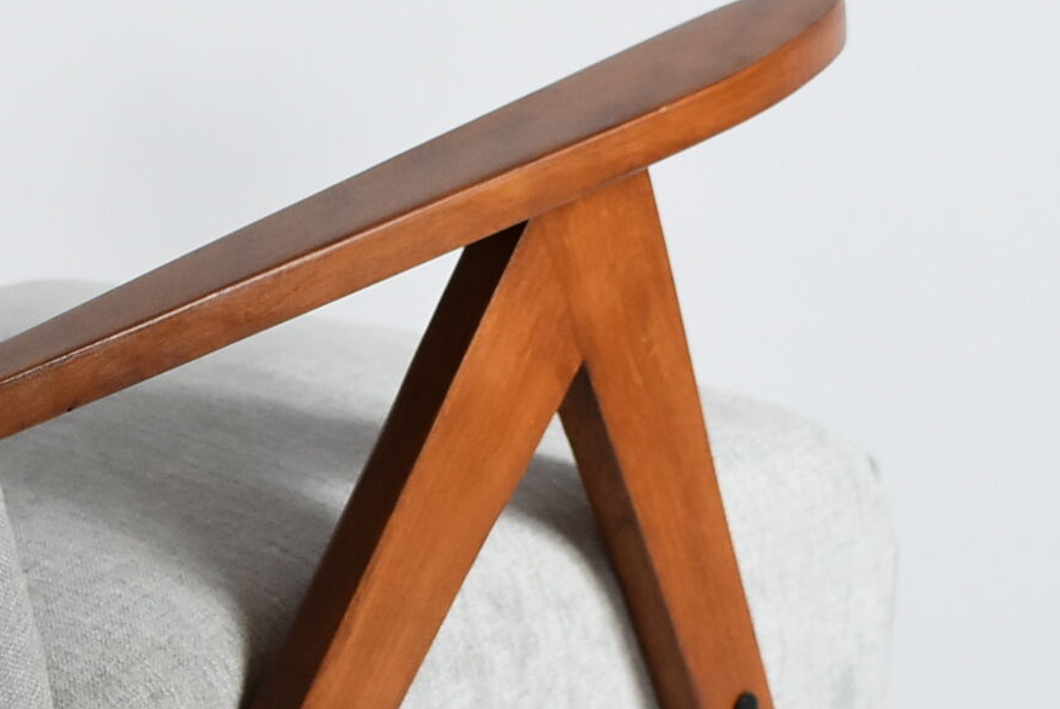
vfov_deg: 9.2
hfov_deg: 13.5
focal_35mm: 149
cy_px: 596
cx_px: -141
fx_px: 4382
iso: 800
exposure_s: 1/125
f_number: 5
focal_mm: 29
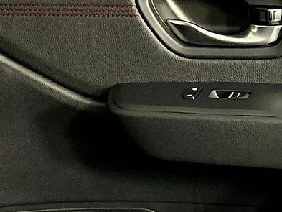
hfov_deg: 16.0
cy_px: 173
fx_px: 962
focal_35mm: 118
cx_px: 340
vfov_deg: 12.5
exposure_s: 1/60
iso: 80
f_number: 1.8
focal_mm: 3
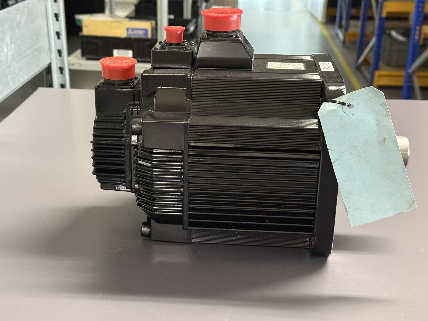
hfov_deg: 38.9
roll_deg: -1.4
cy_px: 158
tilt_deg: -21.3
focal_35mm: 49
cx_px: 217
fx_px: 606
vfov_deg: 29.7
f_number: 1.78
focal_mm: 6.76
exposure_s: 1/25
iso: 500
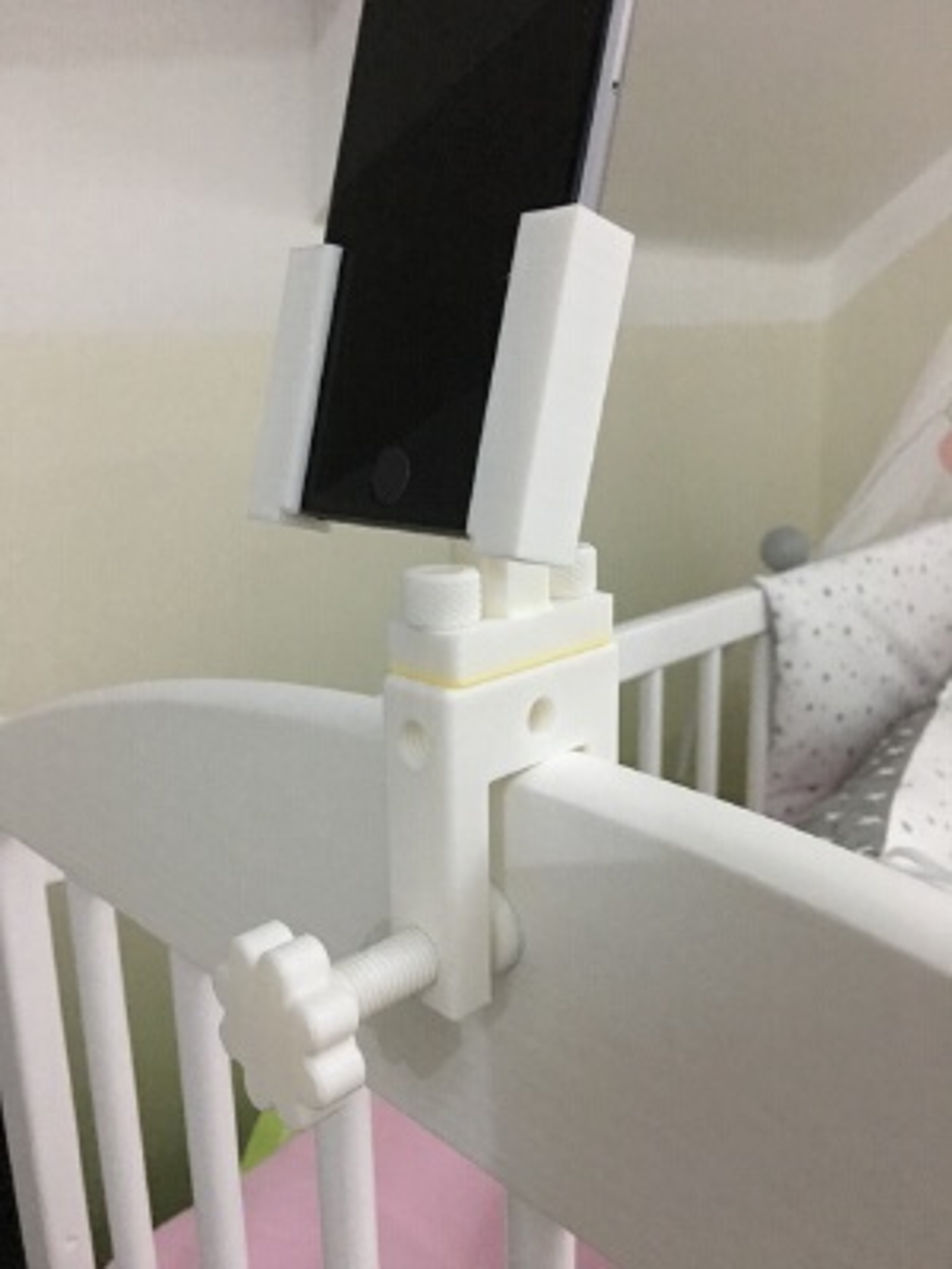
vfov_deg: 61.7
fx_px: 1063
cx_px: 476
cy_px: 634
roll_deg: +1.2
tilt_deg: -14.3
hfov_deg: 48.2
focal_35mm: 29
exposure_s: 1/8
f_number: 2.2
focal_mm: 4.15
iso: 125
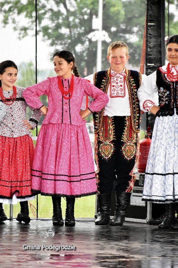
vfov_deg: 11.4
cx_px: 89
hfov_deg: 7.6
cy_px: 134
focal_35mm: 180
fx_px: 1335
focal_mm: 120
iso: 5600
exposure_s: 1/640
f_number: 6.3
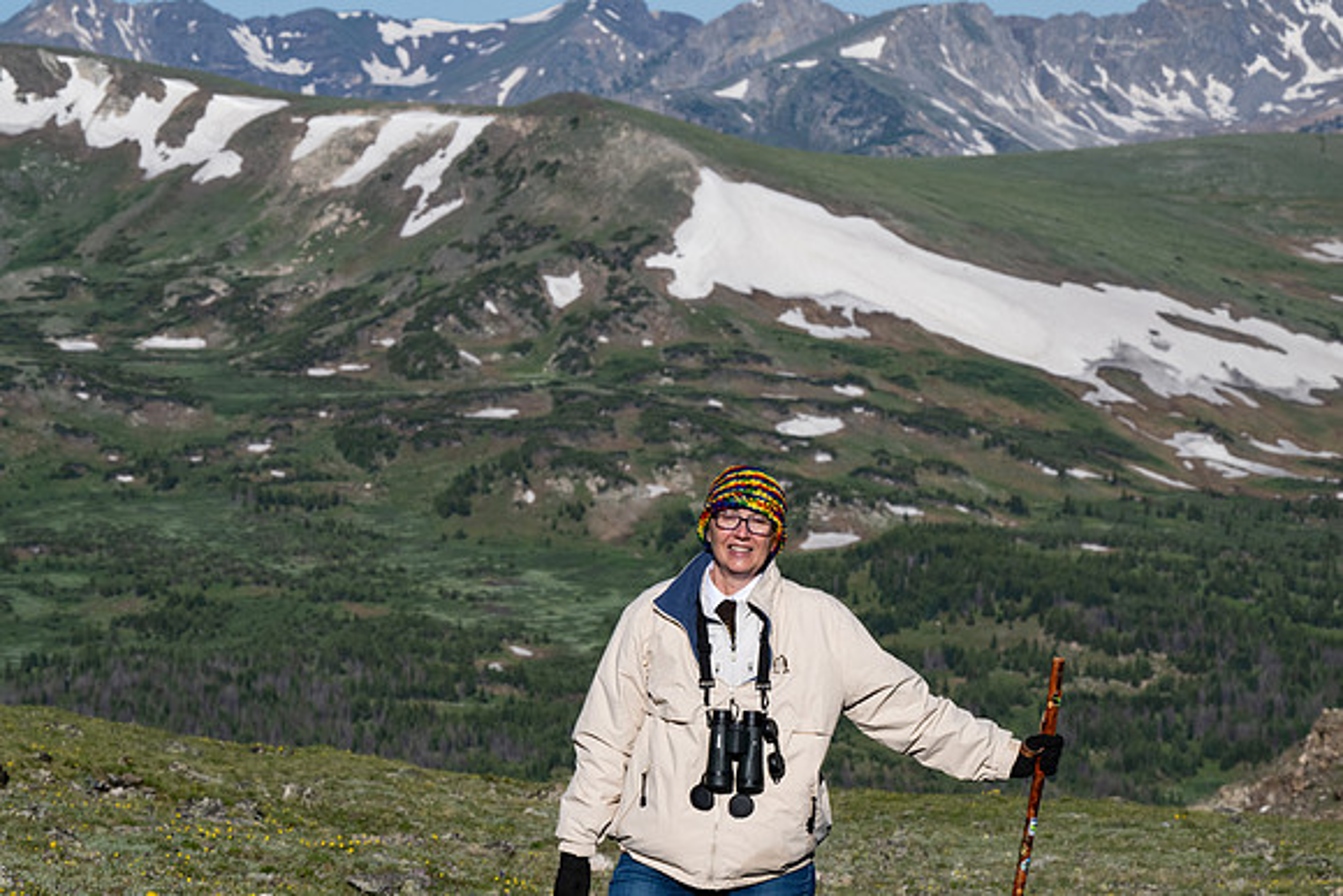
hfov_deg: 11.4
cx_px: 672
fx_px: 6716
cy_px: 448
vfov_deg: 7.6
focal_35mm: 180
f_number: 18
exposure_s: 1/800
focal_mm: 180
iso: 900
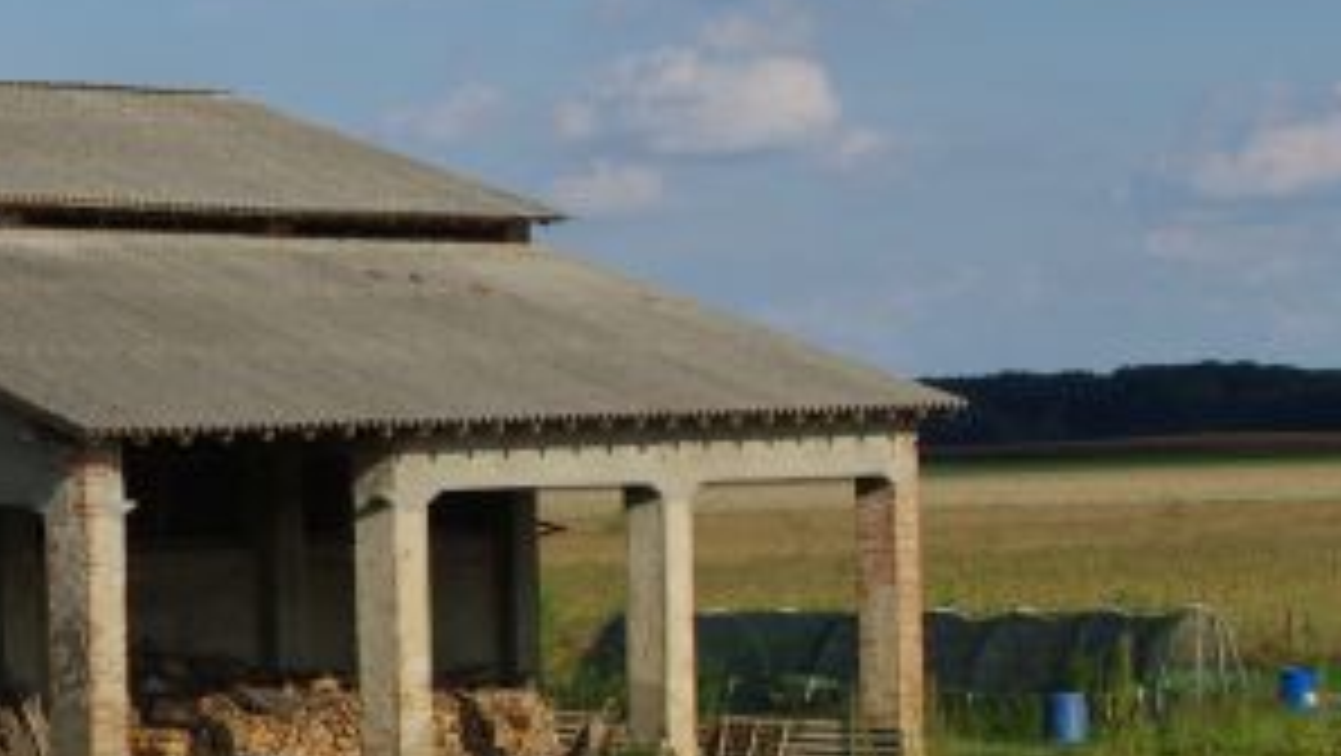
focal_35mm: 129
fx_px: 4589
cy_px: 482
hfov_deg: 15.8
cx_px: -382
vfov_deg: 9.4
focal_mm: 30.63
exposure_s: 1/100
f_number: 14
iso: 100
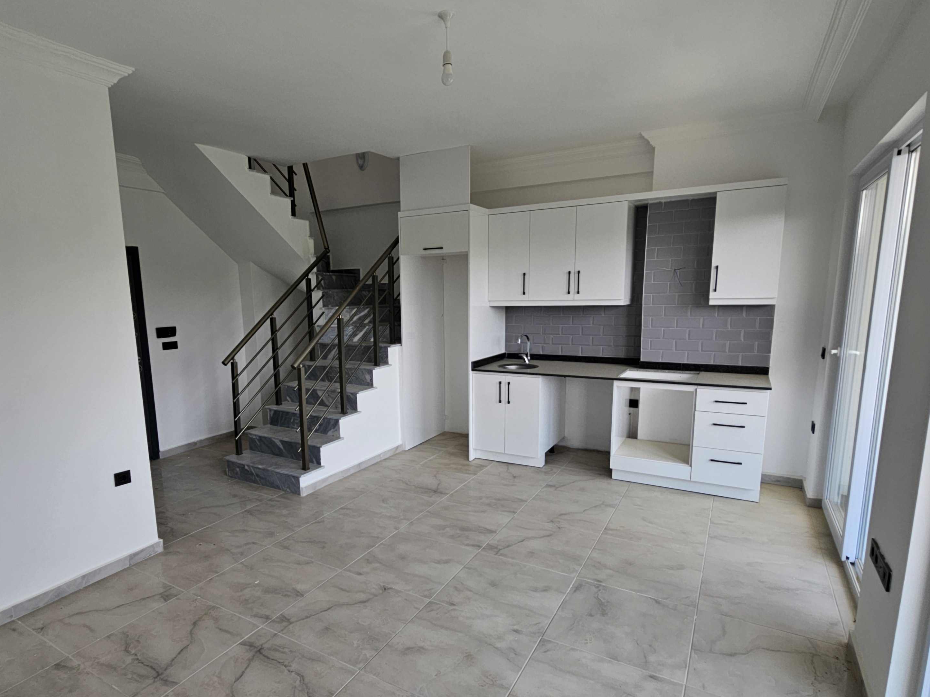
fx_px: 484
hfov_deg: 87.4
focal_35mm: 18
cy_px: 377
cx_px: 415
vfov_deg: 71.5
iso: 50
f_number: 2.2
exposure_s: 1/209
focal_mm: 2.2
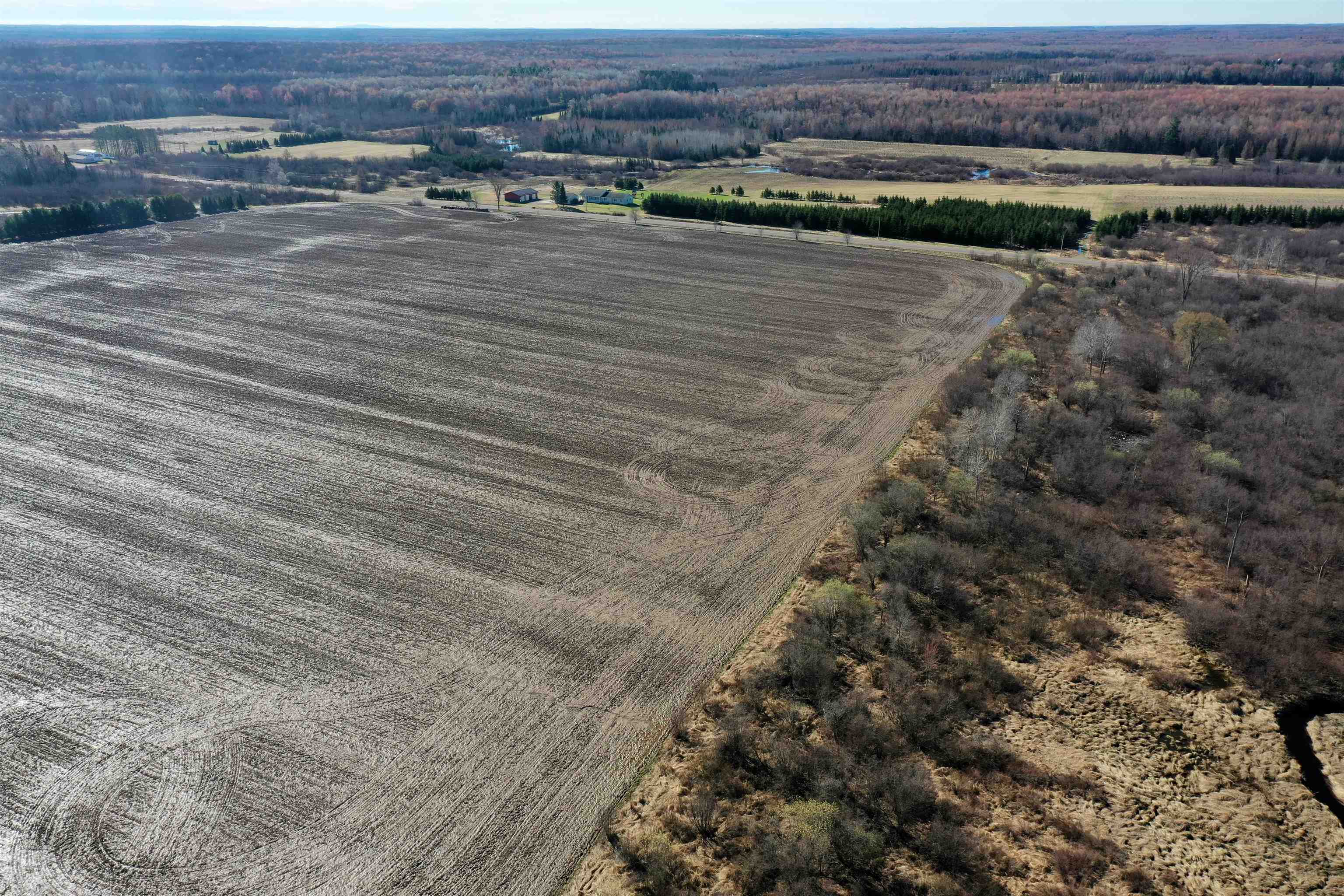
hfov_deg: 65.5
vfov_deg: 46.4
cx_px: 672
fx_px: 1045
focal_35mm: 28
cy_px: 448
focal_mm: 10.26
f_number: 5.6
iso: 100
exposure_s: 1/500
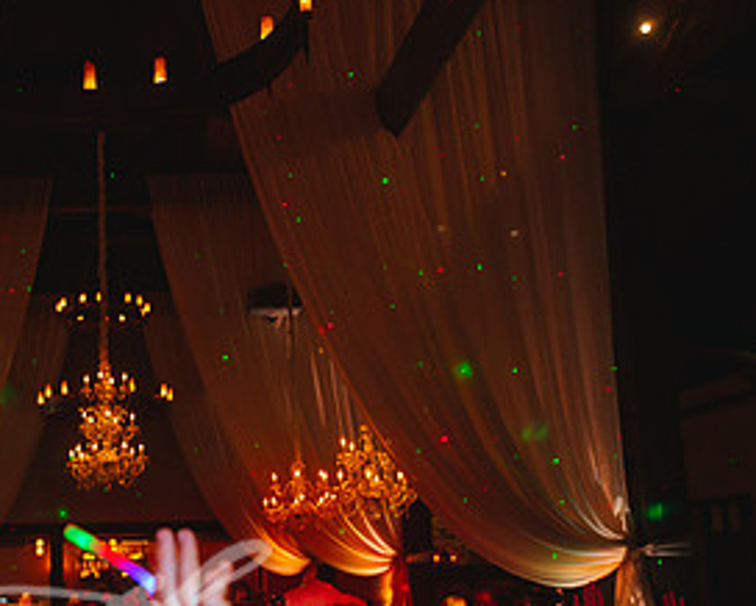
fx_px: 1075
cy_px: 384
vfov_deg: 31.3
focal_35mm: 48
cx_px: 111
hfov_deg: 36.9
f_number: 2.8
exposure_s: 1/200
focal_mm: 24
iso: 2000
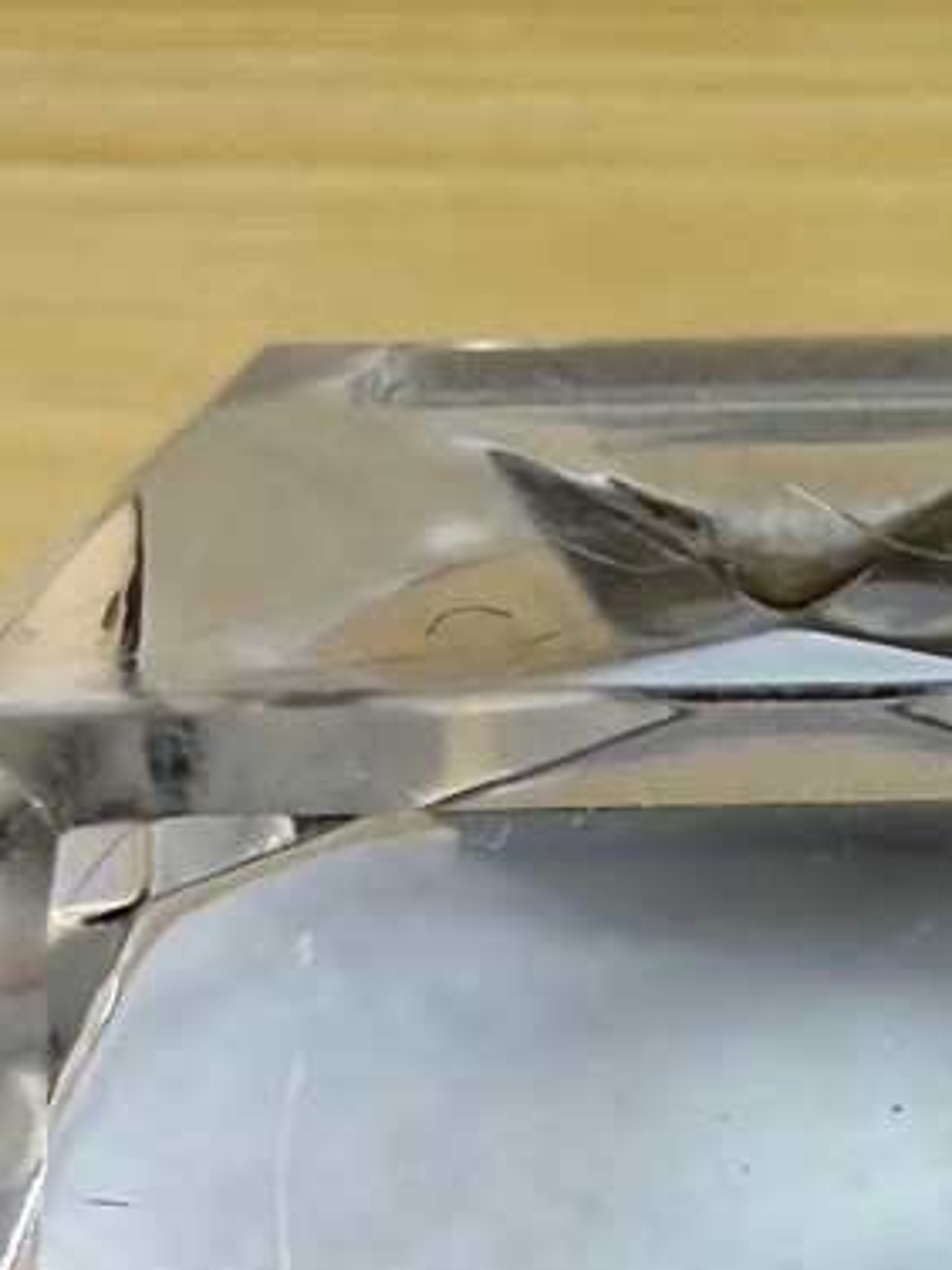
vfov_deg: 16.8
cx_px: 1155
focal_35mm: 102
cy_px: 2104
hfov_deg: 14.1
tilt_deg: -74.9
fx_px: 3740
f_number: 2.2
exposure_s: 1/142
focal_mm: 2.22
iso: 160
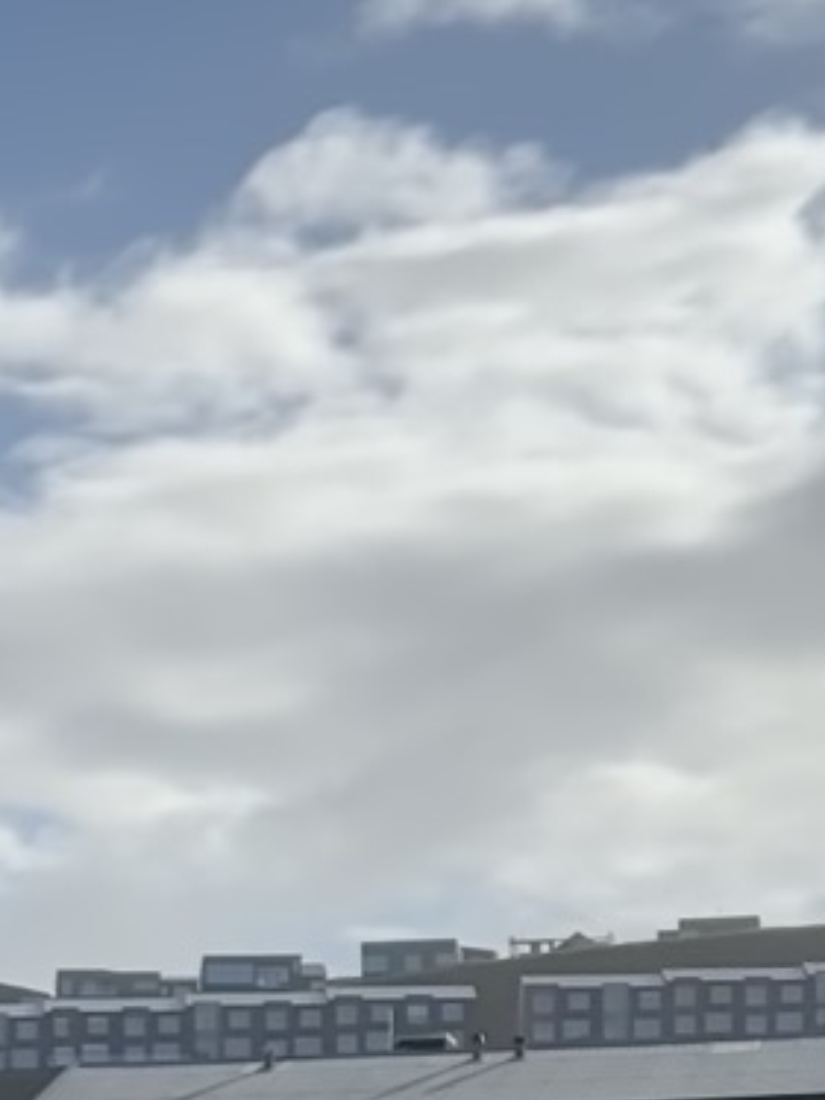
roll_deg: -0.2
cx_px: 182
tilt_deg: +0.3
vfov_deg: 11.4
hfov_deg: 9.0
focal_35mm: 164
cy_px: 1851
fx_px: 5214
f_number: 1.78
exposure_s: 1/6211
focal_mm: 6.86
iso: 64
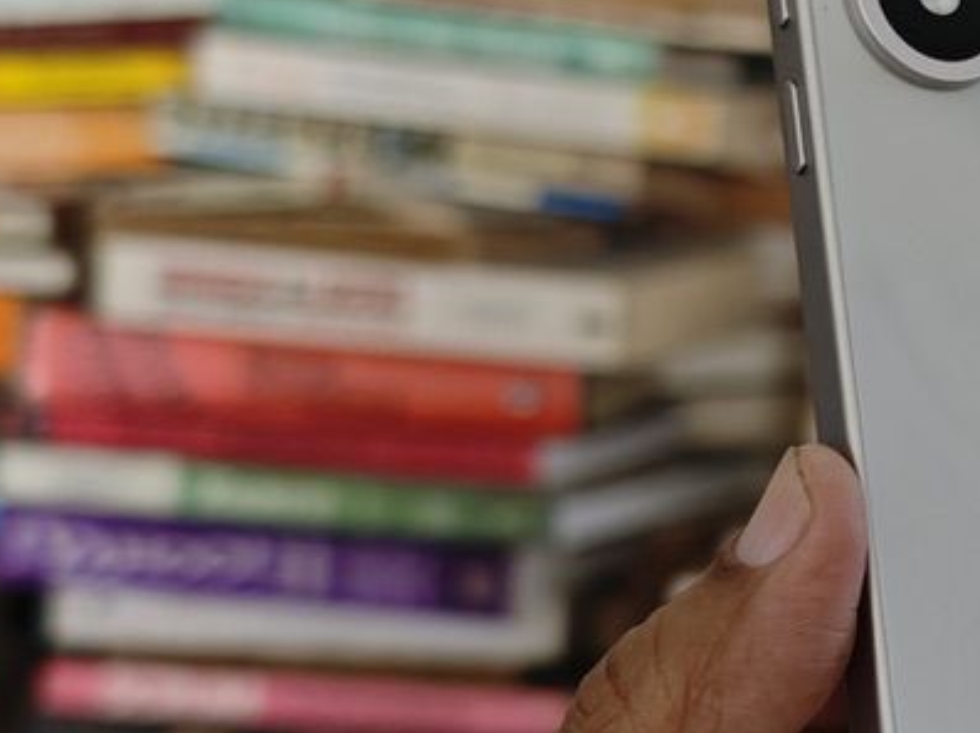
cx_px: 1155
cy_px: 318
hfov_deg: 16.3
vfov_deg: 12.7
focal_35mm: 116
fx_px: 3281
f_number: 1.63
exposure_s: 1/50
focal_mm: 8.72
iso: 320
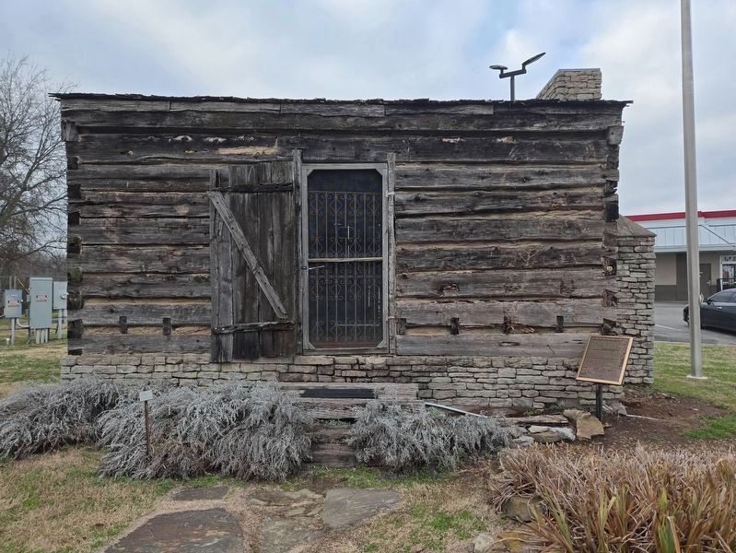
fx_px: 489
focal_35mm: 23
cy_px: 276
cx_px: 368
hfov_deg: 73.9
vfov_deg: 58.9
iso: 25
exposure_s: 1/435
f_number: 1.8
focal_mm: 5.4
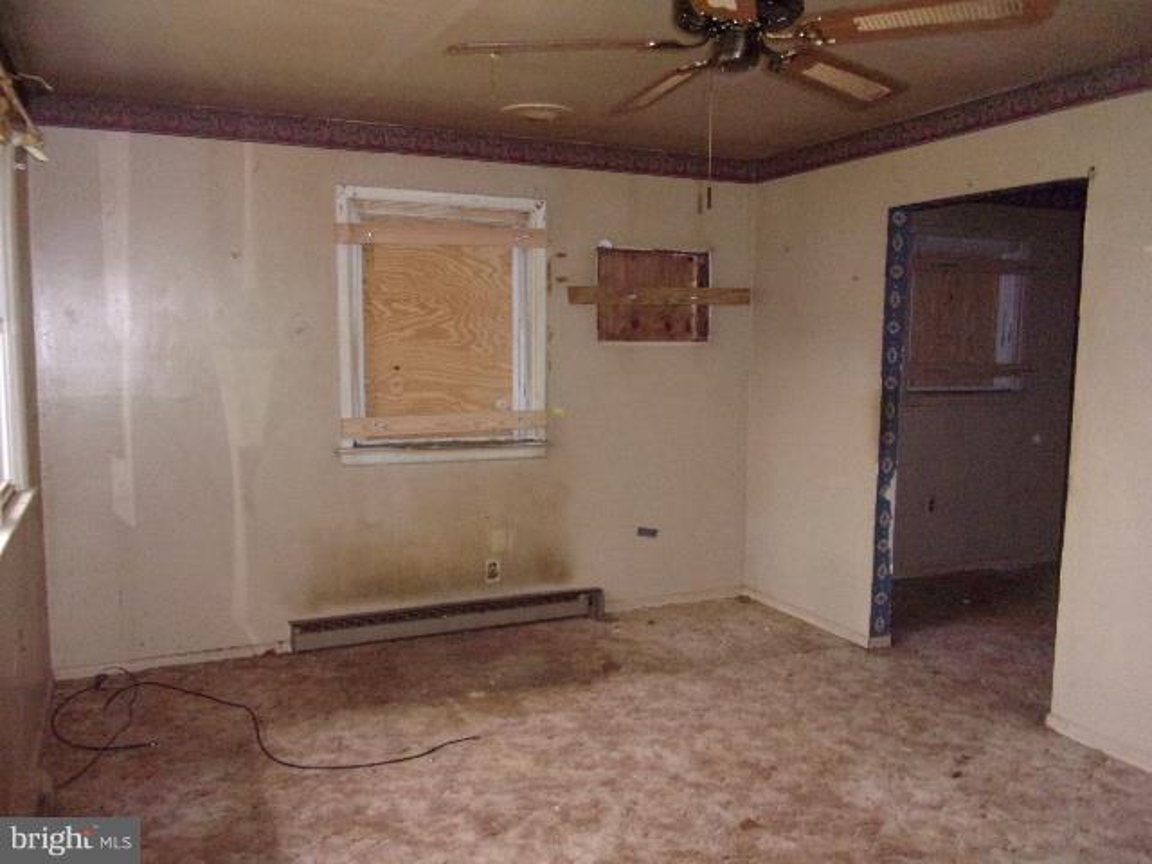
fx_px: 932
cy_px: 432
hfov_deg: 63.4
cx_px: 576
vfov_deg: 49.7
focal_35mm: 28
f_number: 3.9
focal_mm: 5.1
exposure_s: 1/34
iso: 700
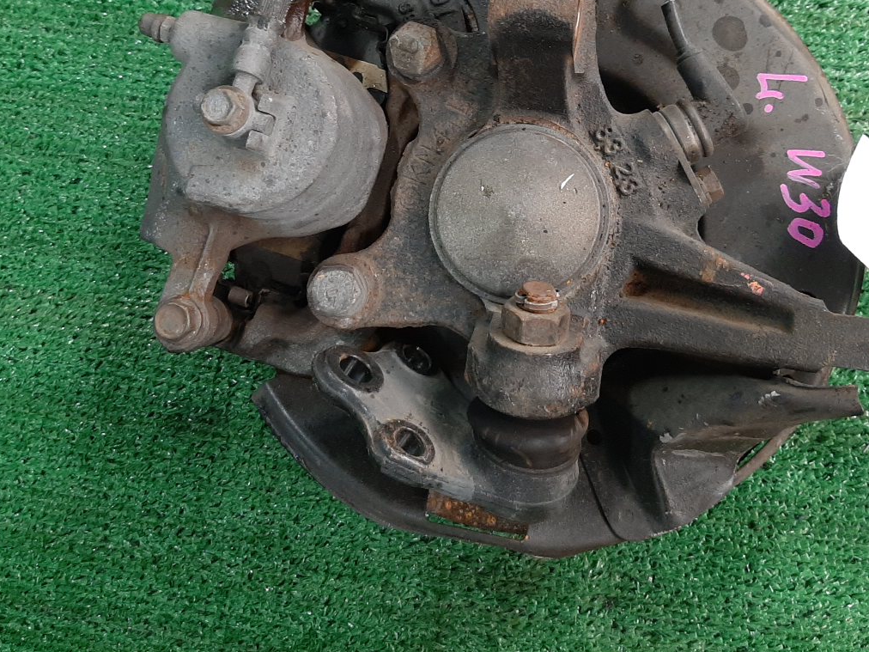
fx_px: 929
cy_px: 189
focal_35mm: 37
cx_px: 451
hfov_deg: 50.1
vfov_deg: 38.0
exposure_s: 1/33
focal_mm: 3.93
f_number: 1.7
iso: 207
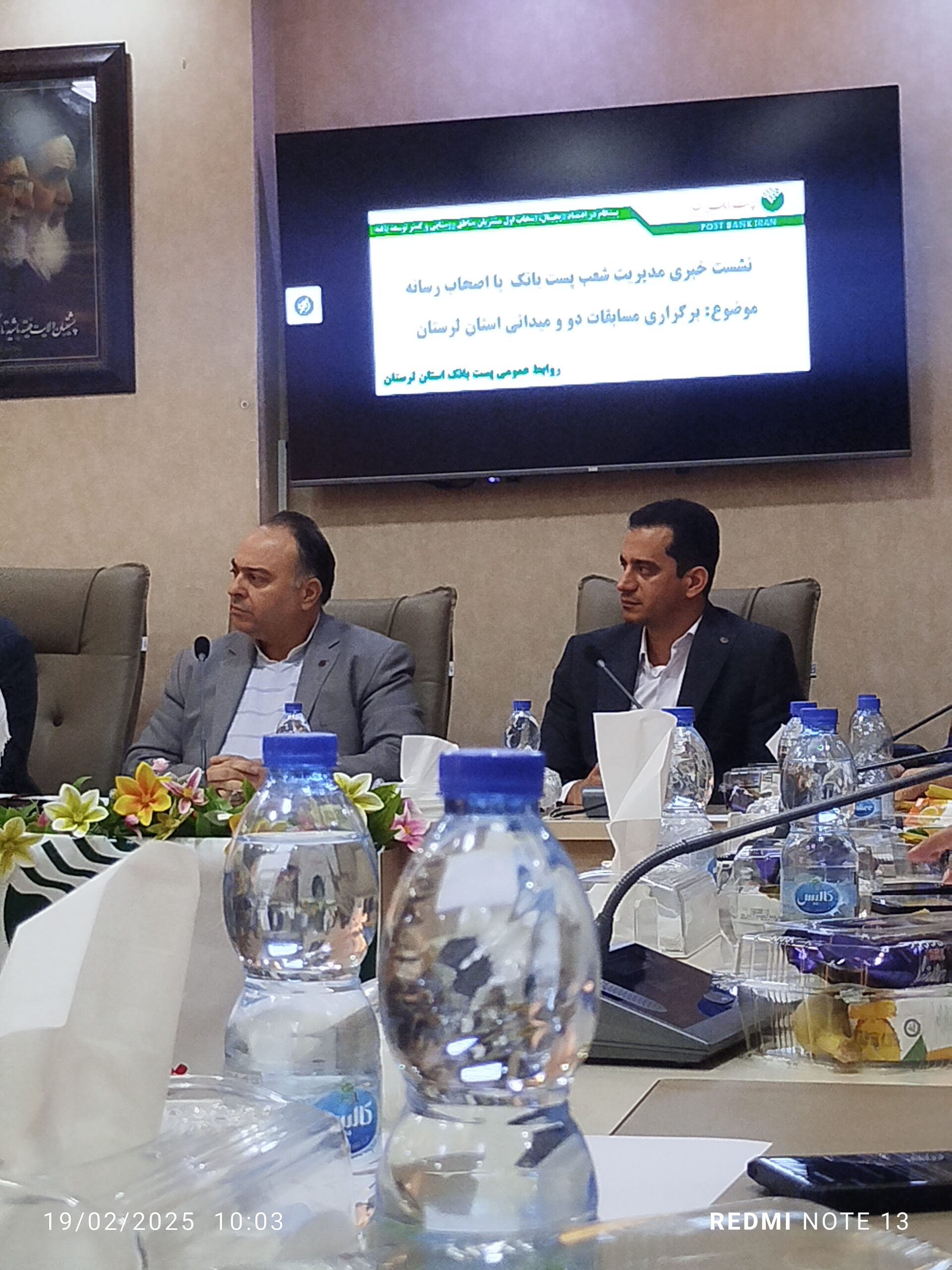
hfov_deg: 20.4
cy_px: 635
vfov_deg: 27.0
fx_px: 2640
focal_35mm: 72
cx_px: 476
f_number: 1.7
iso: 200
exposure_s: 1/33
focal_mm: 5.31
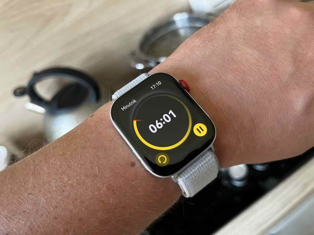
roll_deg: +25.1
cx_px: 157
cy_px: 118
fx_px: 236
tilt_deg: -42.9
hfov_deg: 67.3
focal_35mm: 26
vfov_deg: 53.1
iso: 125
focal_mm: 5.1
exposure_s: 1/67
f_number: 1.6
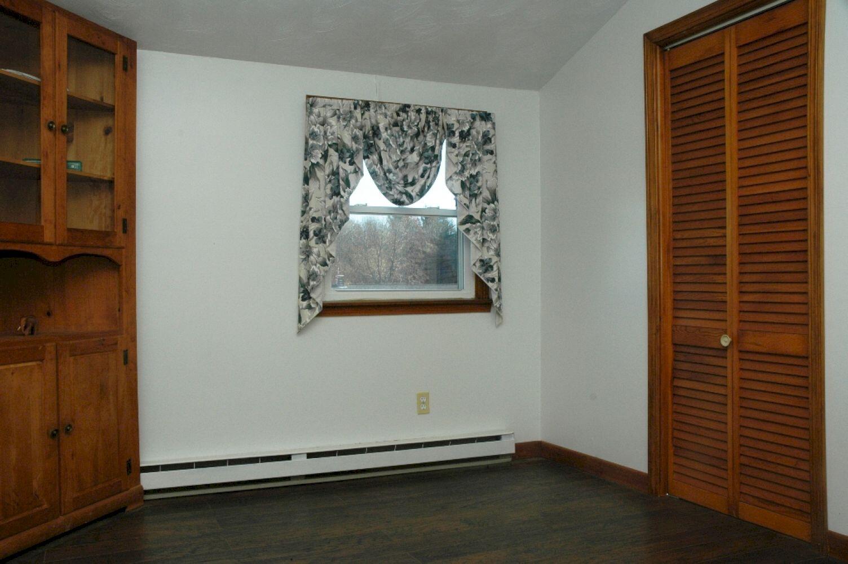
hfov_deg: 57.3
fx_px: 777
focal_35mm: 33
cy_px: 282
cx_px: 424
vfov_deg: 39.9
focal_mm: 22
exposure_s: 1/125
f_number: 10
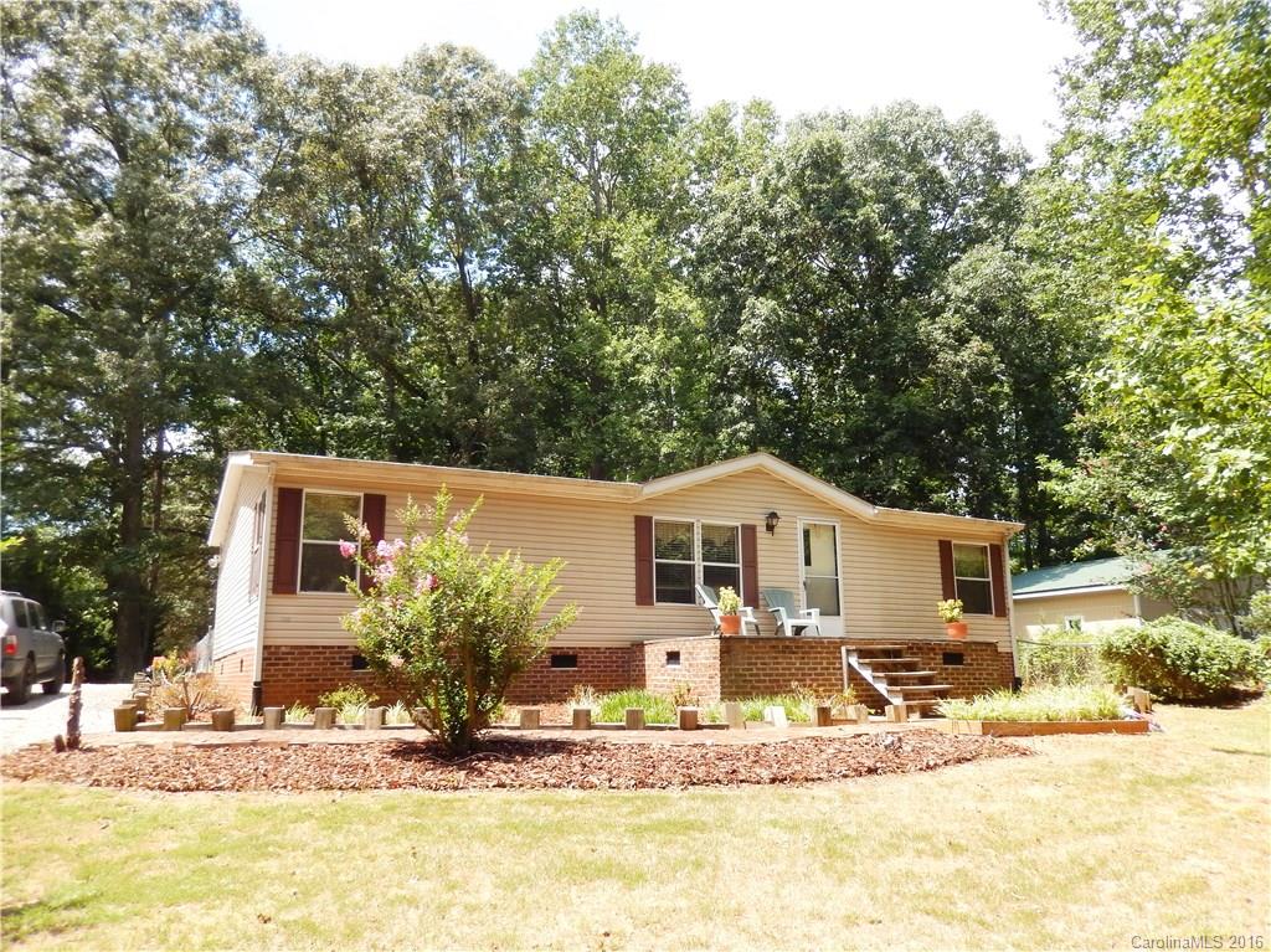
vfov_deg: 54.8
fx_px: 917
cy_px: 476
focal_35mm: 25
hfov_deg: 69.4
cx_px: 636
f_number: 3.4
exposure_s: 1/500
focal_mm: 4.5
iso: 125
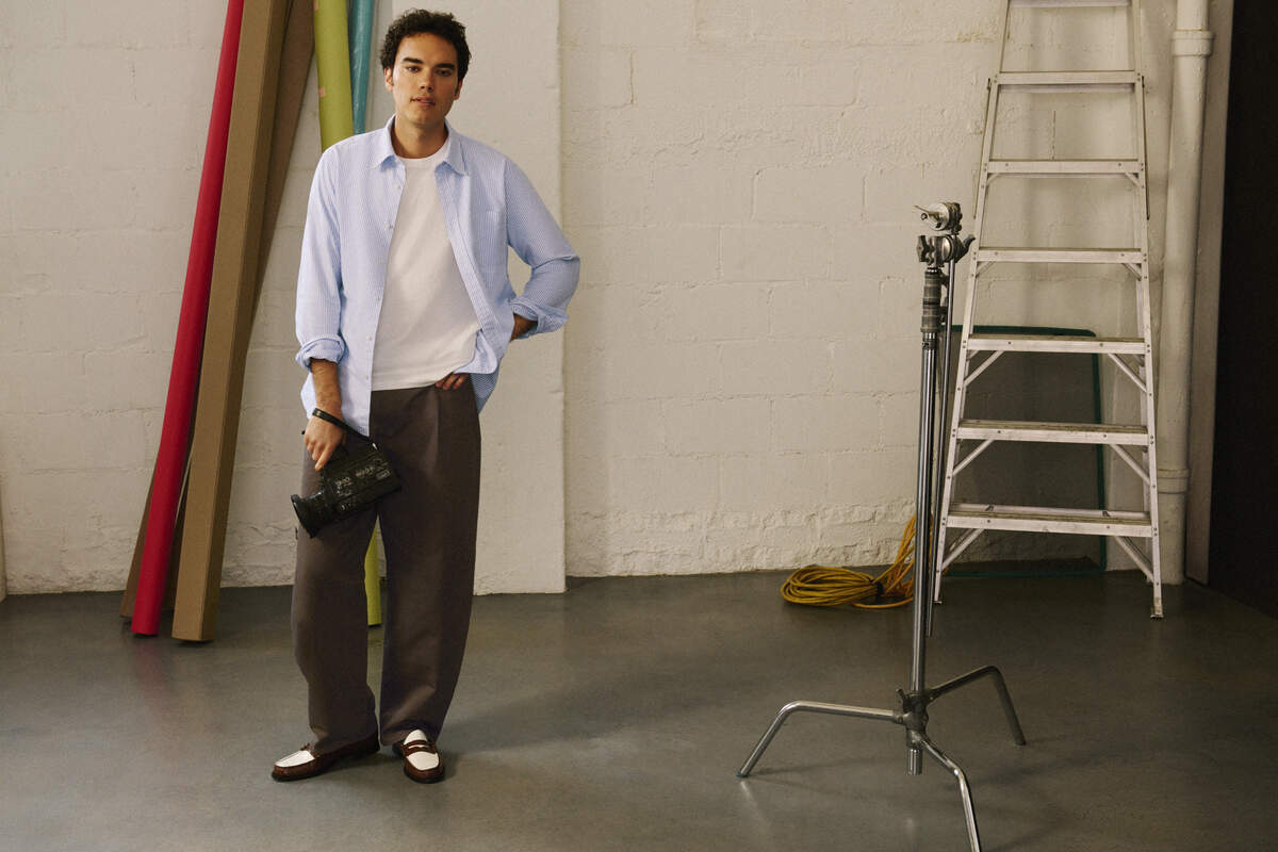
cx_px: 639
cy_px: 426
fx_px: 1597
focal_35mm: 45
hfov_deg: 43.6
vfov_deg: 29.9
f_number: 5.6
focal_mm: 45
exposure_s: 1/200
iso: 640
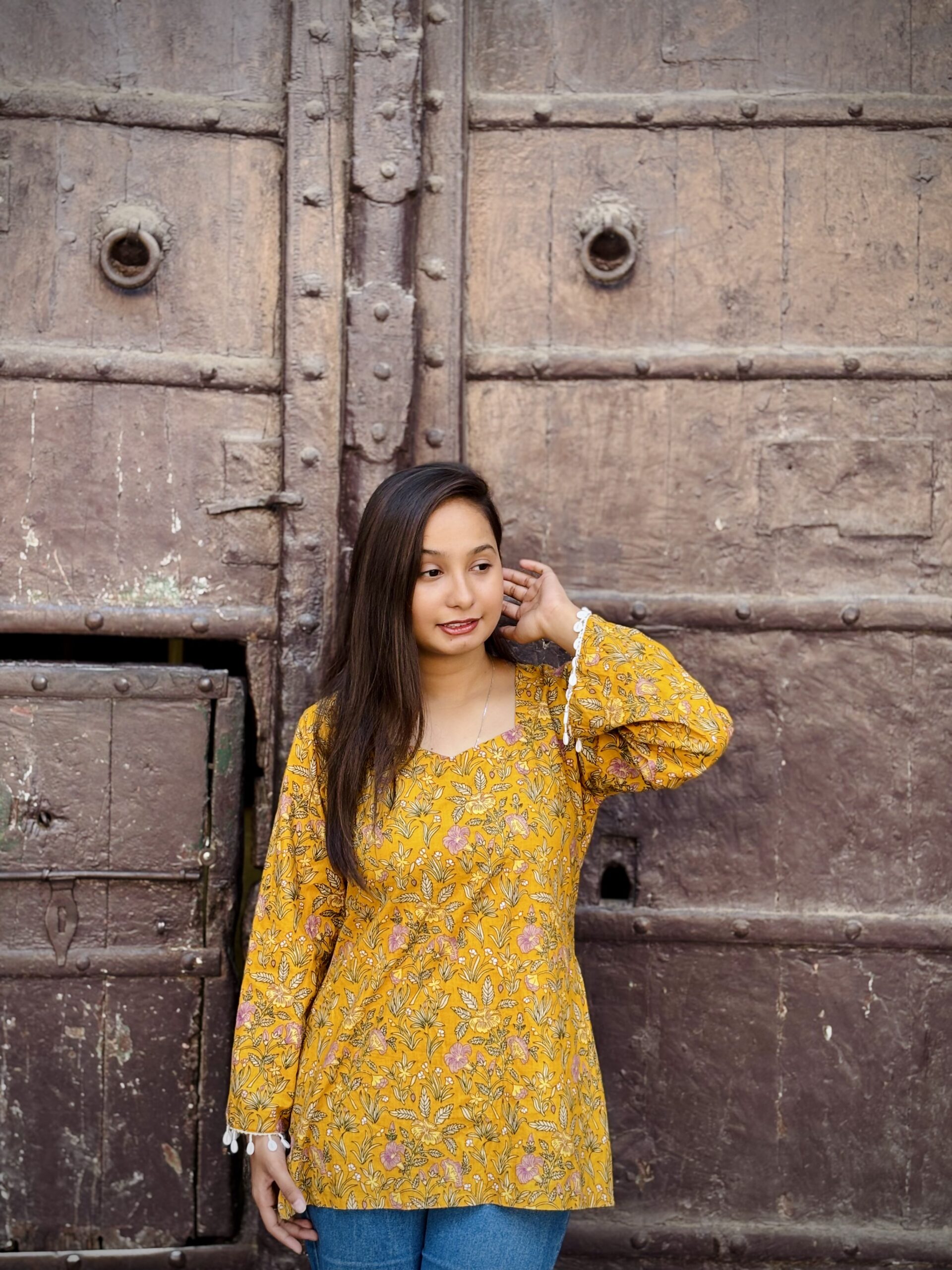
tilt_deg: -0.1
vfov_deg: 36.8
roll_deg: -1.8
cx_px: 476
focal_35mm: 52
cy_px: 635
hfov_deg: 28.0
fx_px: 1907
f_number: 1.6
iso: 50
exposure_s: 1/81
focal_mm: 5.96
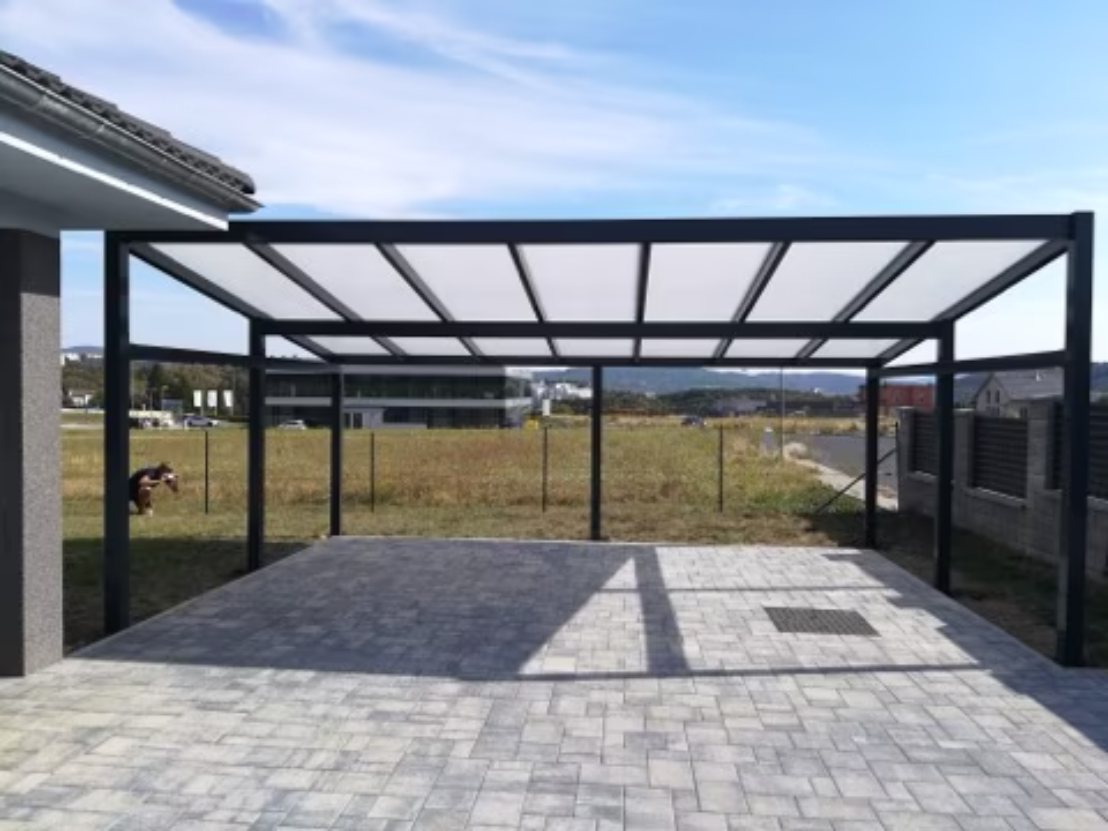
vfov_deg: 53.1
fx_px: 832
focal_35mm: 26
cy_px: 416
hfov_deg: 67.3
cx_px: 554
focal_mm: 3.83
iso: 50
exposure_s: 1/911
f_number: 2.2
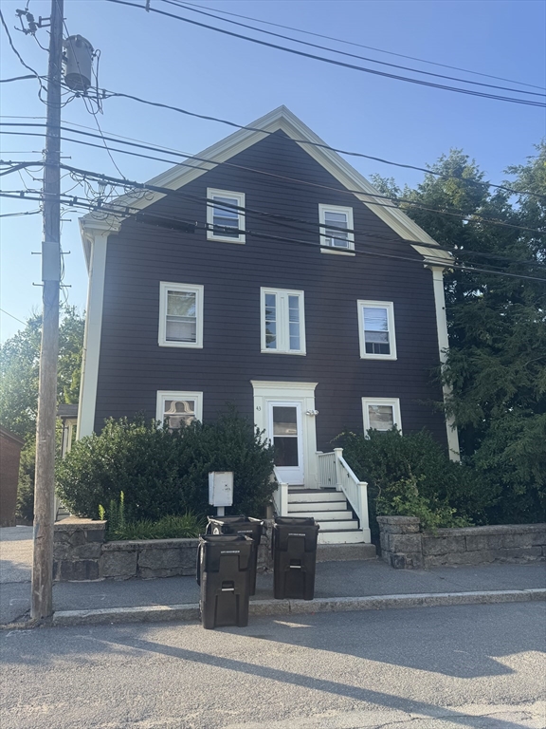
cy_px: 364
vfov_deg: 71.6
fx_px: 505
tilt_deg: +12.9
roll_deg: +0.6
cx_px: 273
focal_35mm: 24
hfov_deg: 56.8
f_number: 1.78
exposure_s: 1/1366
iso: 80
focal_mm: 6.76
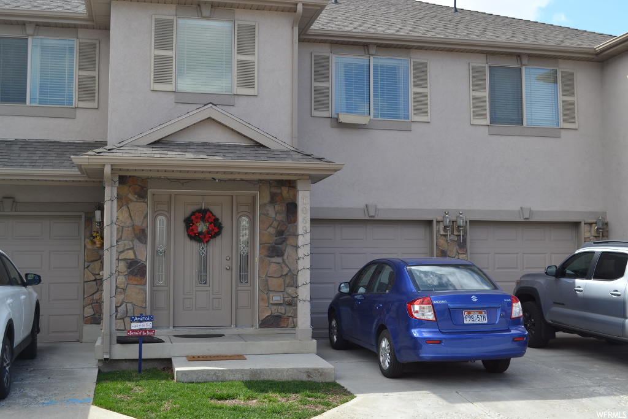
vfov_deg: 30.9
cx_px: 314
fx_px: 759
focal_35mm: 44
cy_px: 210
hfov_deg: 45.0
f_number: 6.3
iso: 100
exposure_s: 1/160
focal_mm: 29
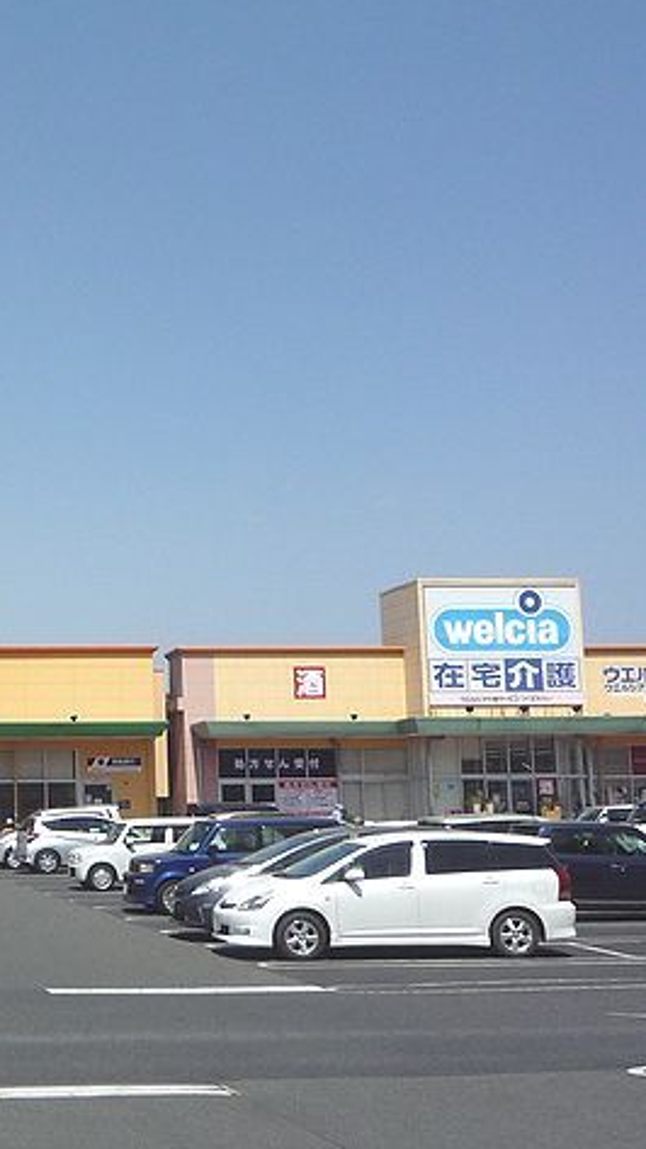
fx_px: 1797
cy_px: 568
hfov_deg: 19.4
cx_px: -102
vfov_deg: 35.4
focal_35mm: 59
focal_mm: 4.4
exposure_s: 1/800
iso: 100
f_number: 5.6
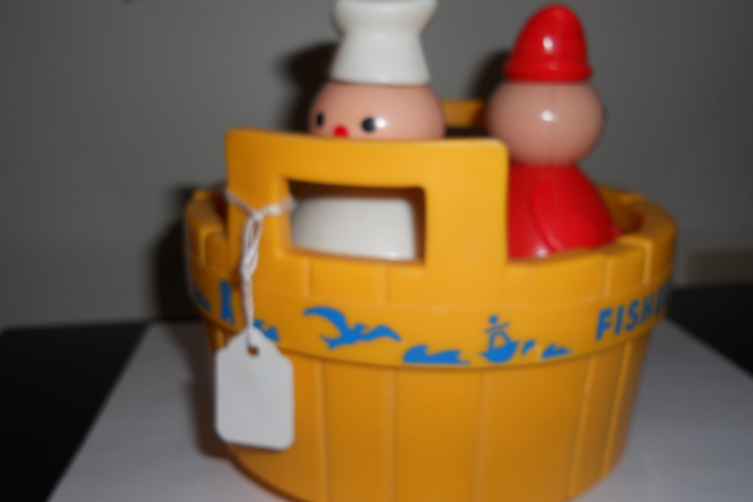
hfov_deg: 55.8
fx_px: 711
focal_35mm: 34
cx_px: 383
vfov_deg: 38.8
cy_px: 228
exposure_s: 1/25
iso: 80
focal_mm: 5.8
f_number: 8.8
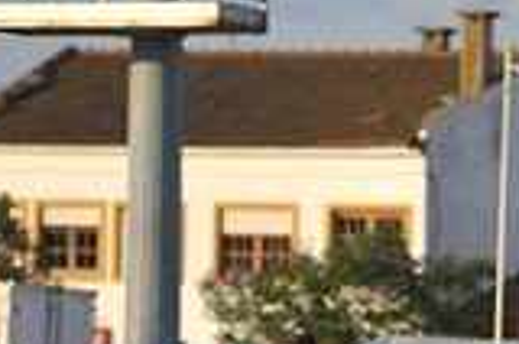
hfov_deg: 6.3
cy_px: 459
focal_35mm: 326
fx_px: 4690
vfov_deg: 4.2
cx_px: 477
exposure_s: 1/1600
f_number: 2.8
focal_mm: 116
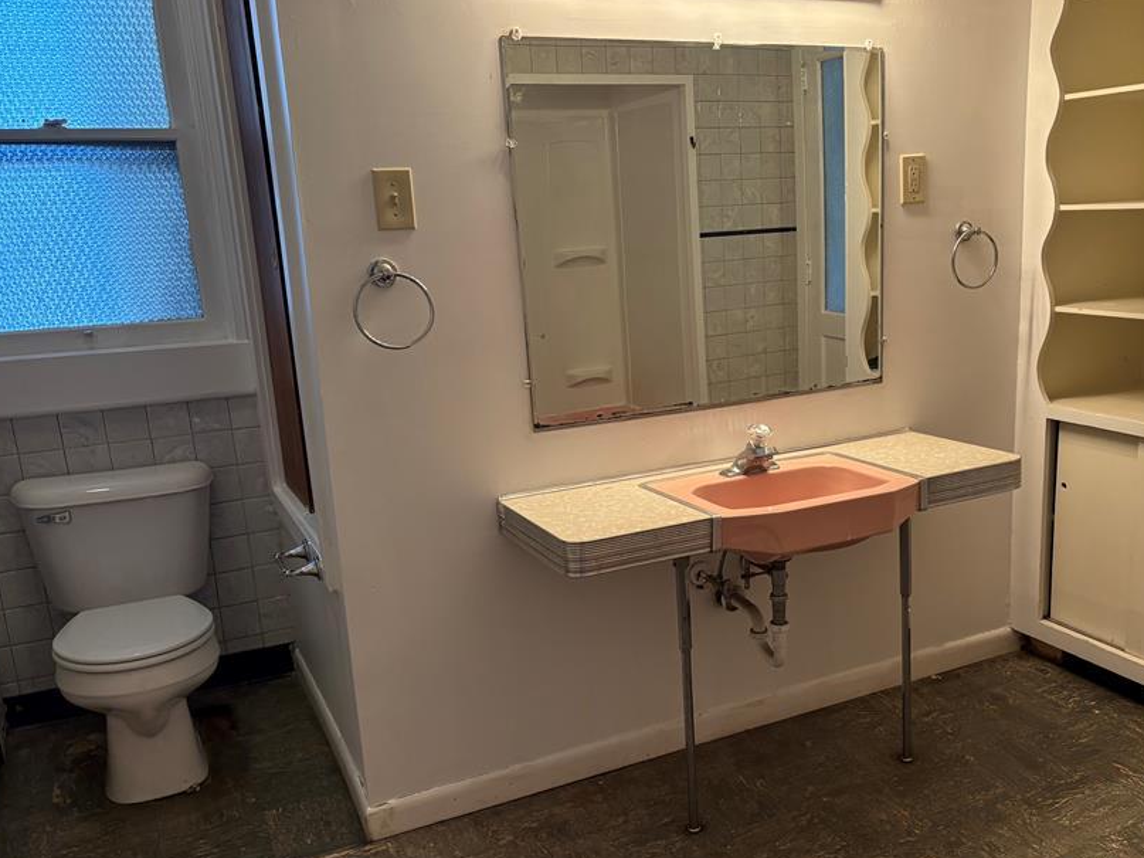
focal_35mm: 33
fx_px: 1090
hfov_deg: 54.9
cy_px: 469
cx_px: 688
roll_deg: +2.3
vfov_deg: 42.9
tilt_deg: -13.8
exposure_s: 1/60
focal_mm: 5.96
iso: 160
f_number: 1.6
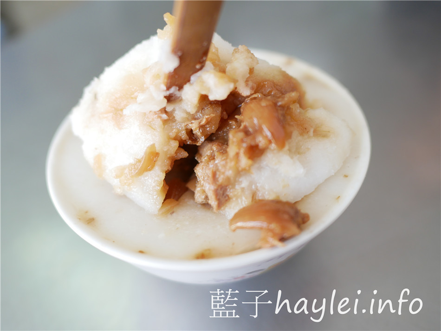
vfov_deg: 46.8
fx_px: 382
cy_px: 166
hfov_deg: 60.0
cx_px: 220
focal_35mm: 30
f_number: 2
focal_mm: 15
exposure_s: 1/160
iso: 200
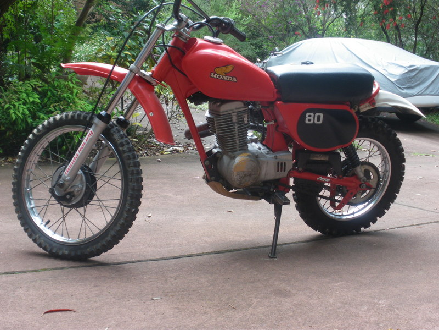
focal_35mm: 42
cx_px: 220
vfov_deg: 34.3
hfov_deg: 44.8
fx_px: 533
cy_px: 165
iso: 64
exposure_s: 1/50
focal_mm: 7.5
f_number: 4
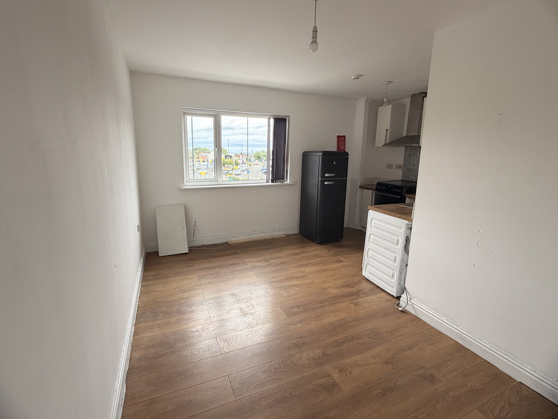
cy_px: 198
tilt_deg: -9.2
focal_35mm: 16
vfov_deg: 78.0
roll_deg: -0.4
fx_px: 258
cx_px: 270
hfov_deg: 94.5
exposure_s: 1/121
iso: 100
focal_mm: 2.22
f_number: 2.2
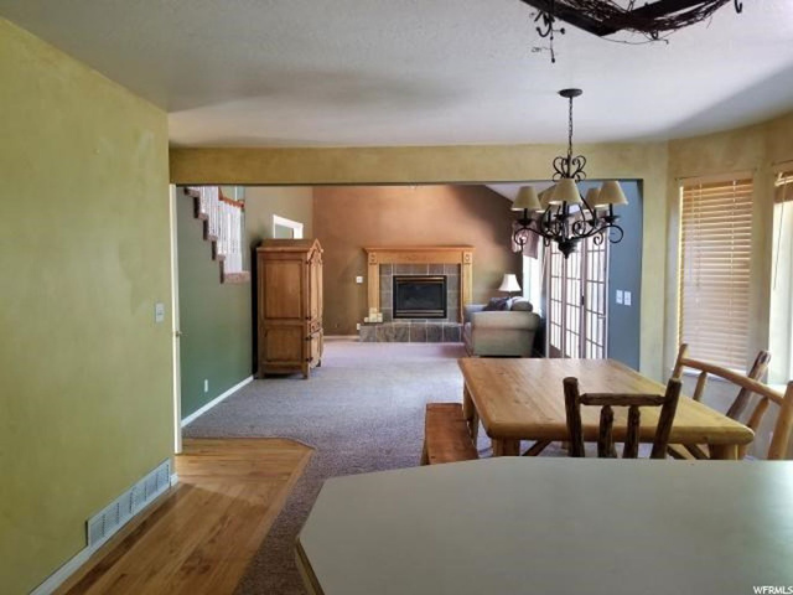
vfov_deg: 53.1
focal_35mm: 26
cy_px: 298
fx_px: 596
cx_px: 396
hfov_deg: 67.3
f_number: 1.7
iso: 250
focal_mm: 4.25
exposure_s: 1/24
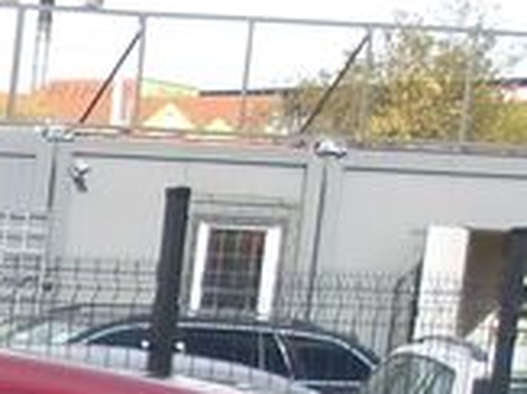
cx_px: -870
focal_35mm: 170
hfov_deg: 9.8
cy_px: 736
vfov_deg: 8.4
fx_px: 2586
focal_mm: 4.9
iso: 100
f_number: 3
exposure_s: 1/709
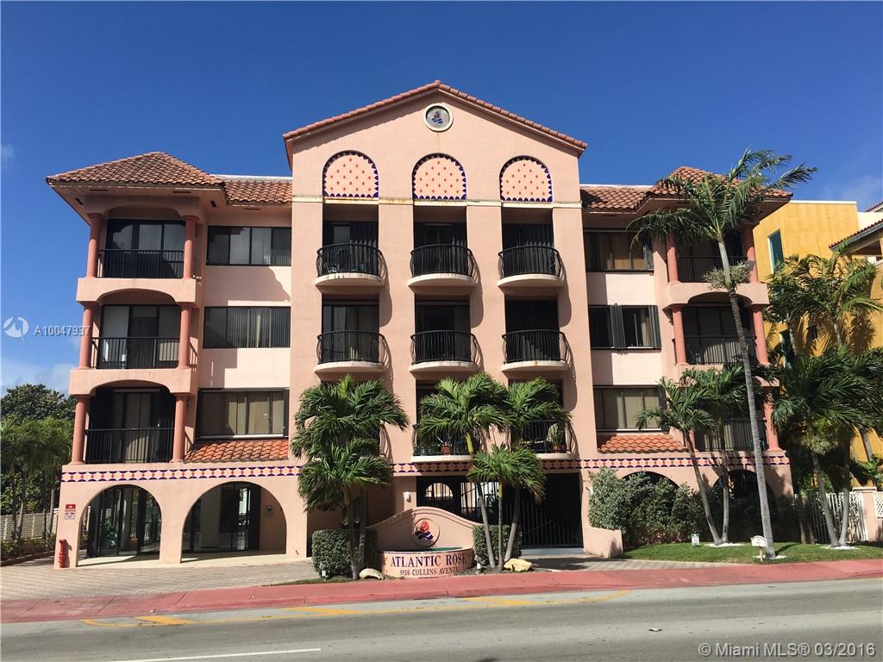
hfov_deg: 61.7
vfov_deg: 48.2
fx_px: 740
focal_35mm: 29
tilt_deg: +13.5
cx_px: 442
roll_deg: +0.8
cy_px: 331
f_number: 2.2
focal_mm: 4.15
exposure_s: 1/2137
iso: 25
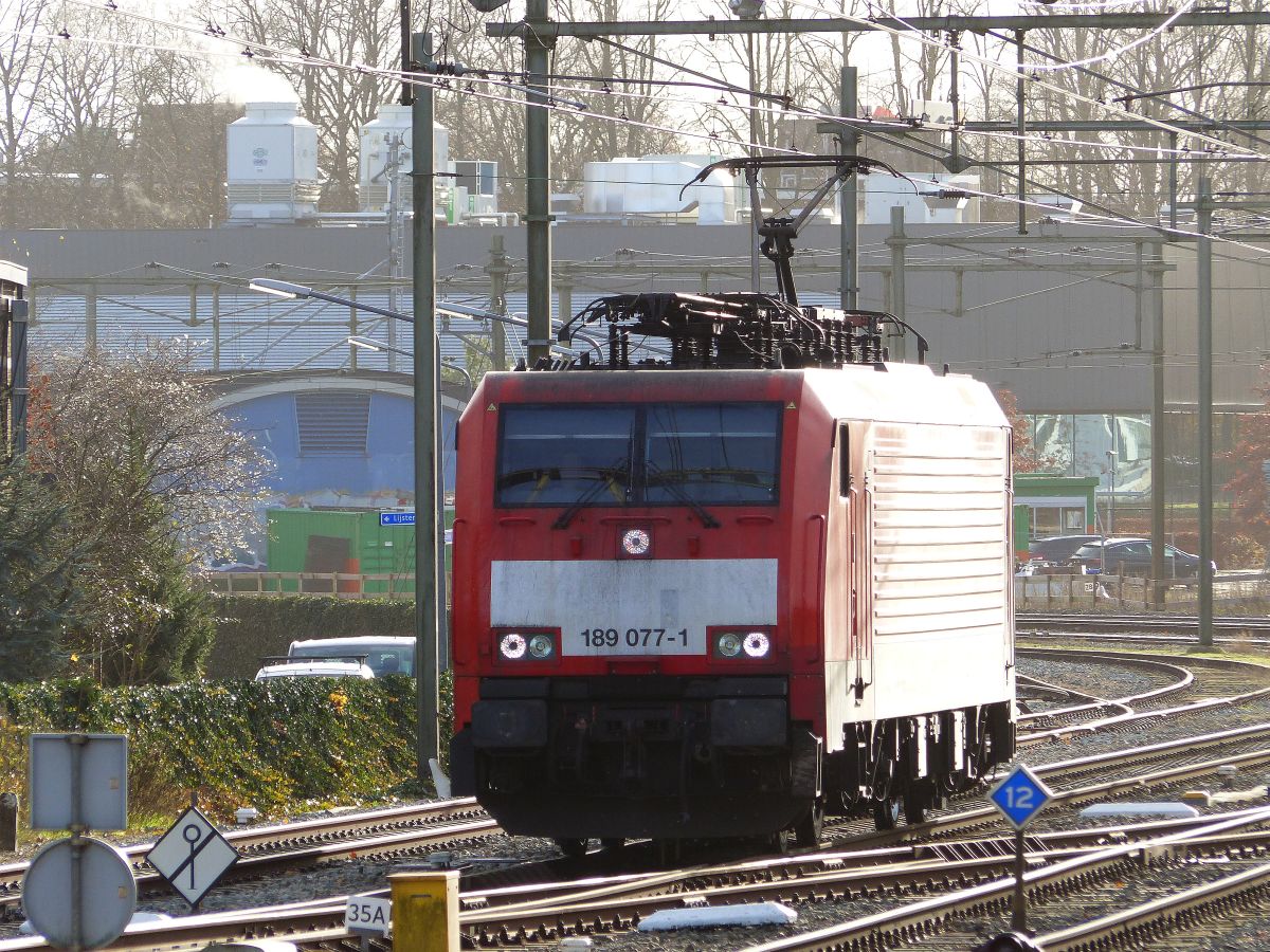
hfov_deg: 4.0
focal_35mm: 493
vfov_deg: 3.0
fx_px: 18087
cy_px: 476
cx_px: 635
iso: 100
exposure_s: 1/320
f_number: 4
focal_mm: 88.7
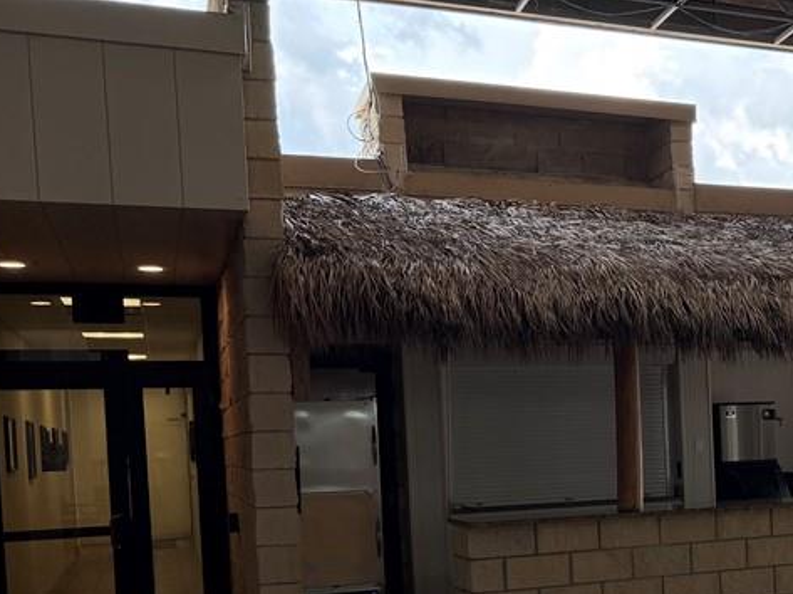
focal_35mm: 52
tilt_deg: -2.9
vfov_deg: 27.4
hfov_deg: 34.2
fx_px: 1190
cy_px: 482
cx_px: 753
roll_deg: +1.8
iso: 100
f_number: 1.78
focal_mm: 6.76
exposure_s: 1/510
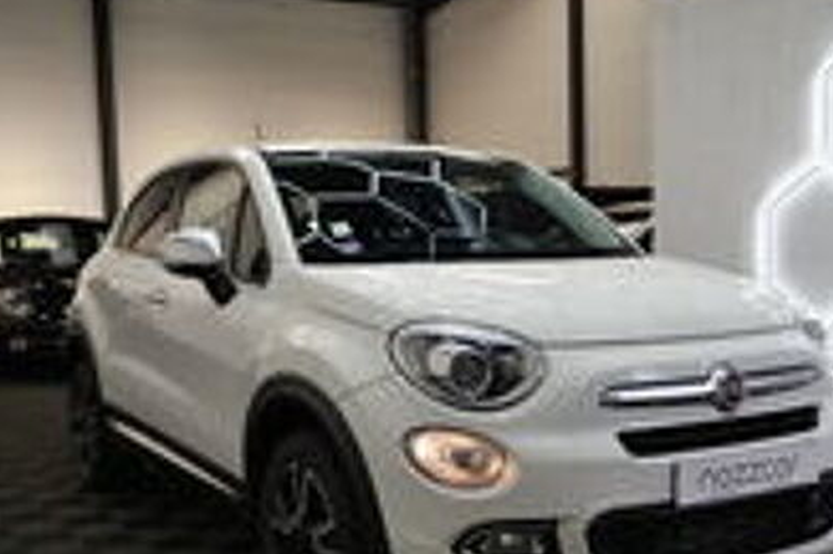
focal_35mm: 46
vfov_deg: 29.1
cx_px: 471
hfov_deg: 42.7
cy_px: 345
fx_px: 1063
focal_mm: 18
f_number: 3.2
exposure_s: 1/60
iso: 200
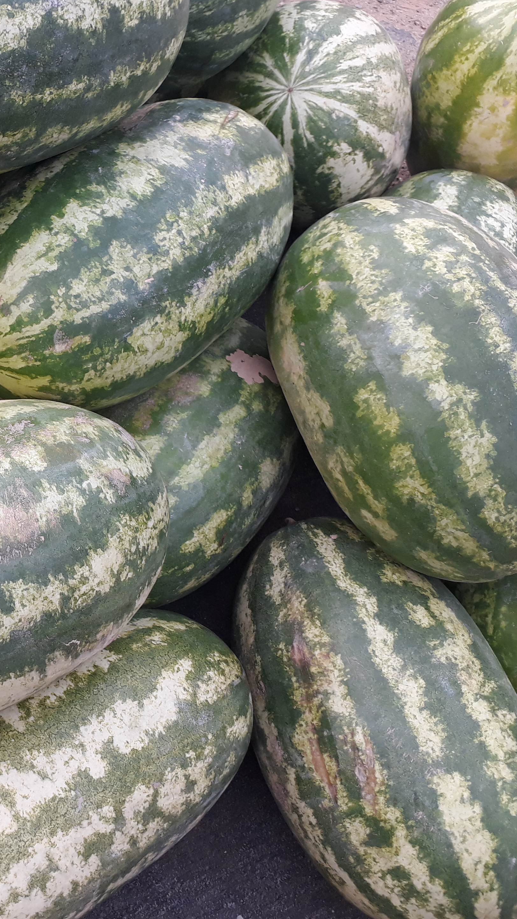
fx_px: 1024
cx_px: -71
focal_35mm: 42
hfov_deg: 25.9
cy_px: 440
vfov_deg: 48.3
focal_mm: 3.6
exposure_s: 1/139
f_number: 1.9
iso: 40
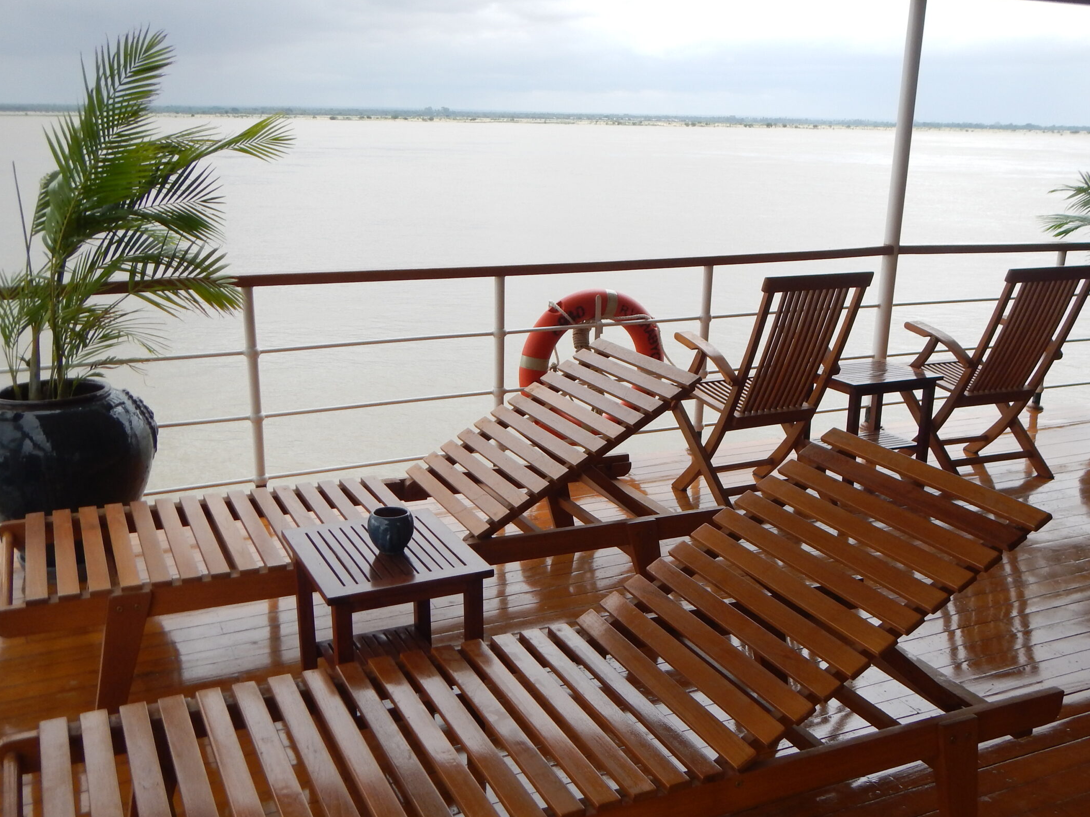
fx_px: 1071
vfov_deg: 41.7
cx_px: 585
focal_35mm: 34
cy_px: 477
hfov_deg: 53.9
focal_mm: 5
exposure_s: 1/400
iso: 125
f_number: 3.9
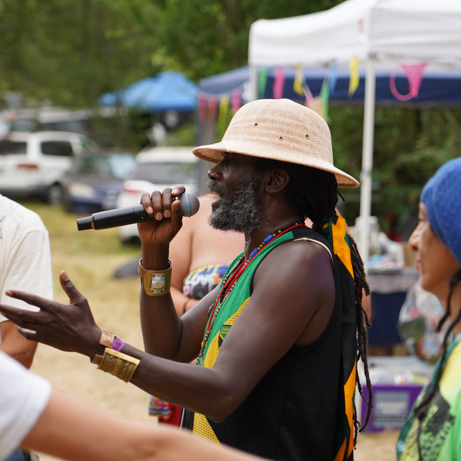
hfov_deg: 13.0
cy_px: 231
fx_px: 2019
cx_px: 249
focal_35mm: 134
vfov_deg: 13.0
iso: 320
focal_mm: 105
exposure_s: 1/160
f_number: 4
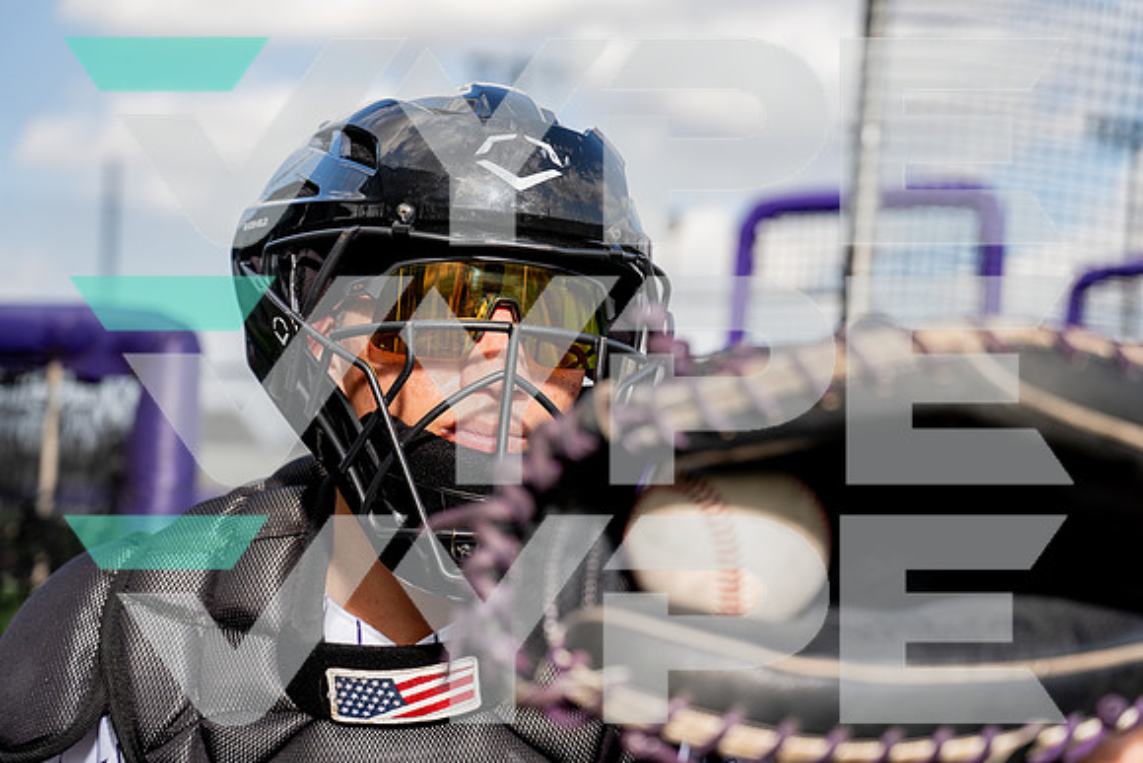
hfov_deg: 28.8
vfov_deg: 19.5
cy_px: 382
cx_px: 572
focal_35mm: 70
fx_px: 2223
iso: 100
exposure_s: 1/640
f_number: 4.5
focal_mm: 70
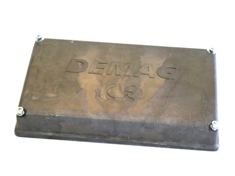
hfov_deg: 18.9
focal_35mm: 104
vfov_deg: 14.2
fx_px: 706
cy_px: 88
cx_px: 118
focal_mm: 18.6
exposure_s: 1/40
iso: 400
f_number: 5.9
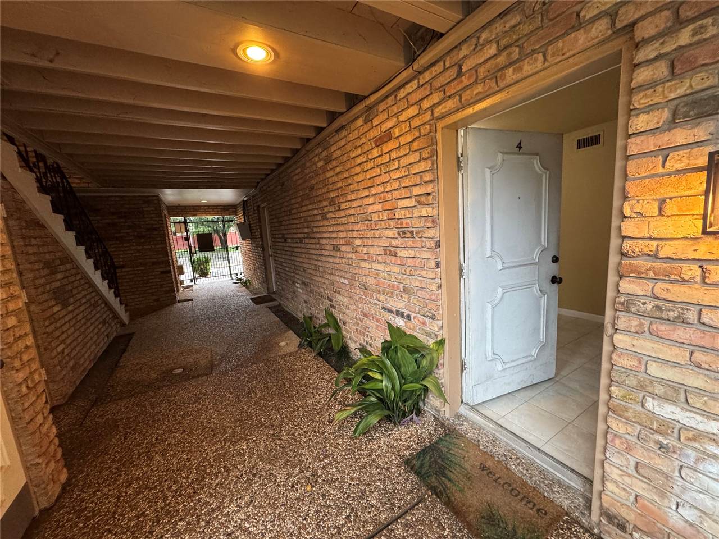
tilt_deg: -8.7
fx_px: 291
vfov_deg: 85.7
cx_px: 360
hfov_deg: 102.1
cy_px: 270
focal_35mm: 14
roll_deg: +4.8
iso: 400
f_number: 2.2
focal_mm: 2.22
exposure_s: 1/60
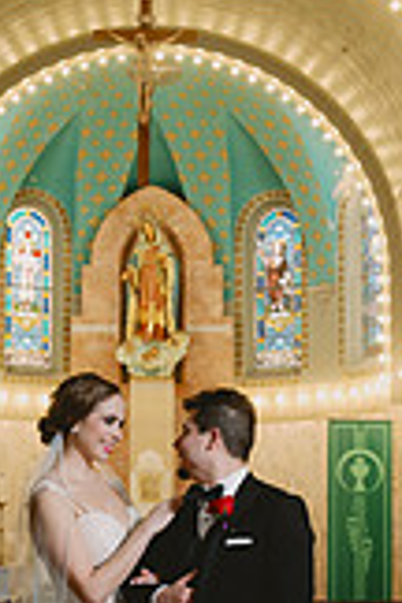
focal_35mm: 100
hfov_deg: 13.7
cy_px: 357
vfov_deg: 20.4
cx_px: 125
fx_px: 1675
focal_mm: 36
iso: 1000
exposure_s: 1/125
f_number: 4
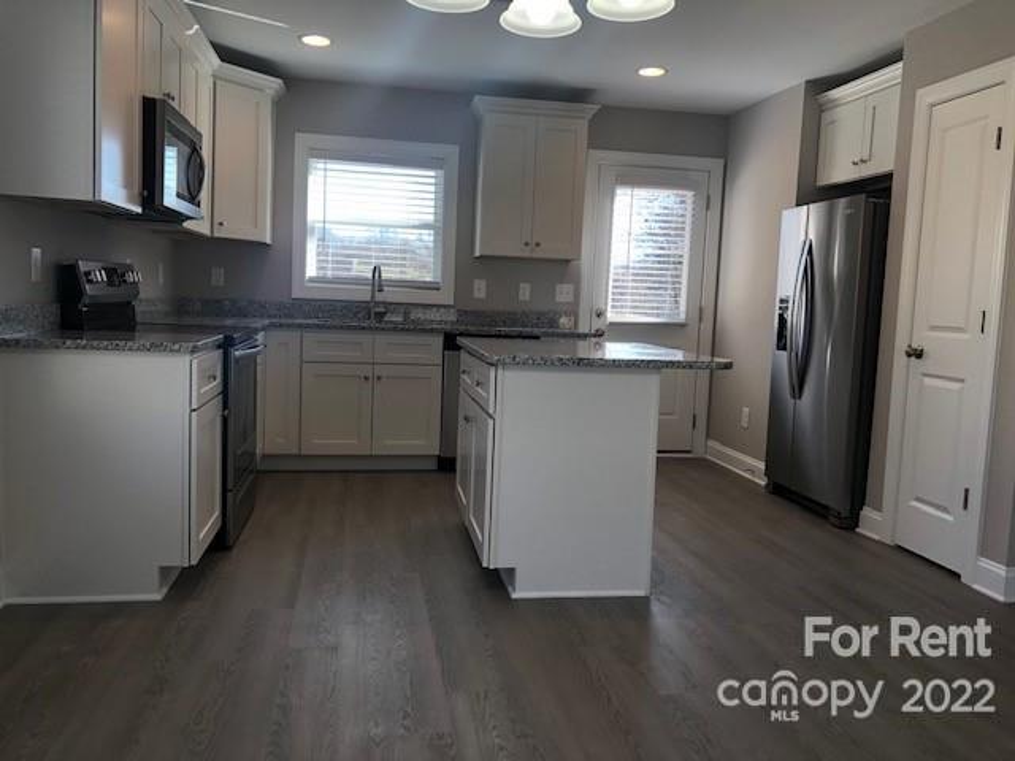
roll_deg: -2.4
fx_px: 821
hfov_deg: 63.4
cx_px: 508
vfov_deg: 49.7
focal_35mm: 28
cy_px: 380
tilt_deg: -6.5
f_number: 1.8
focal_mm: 3.99
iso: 40
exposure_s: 1/120
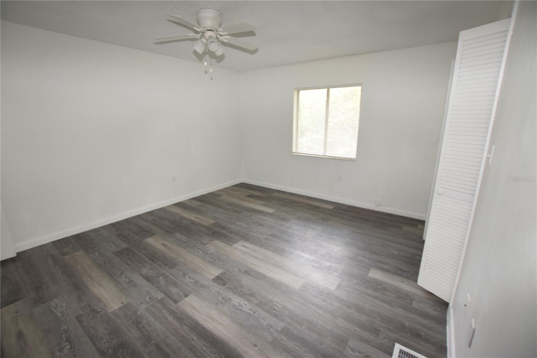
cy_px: 179
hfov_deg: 100.4
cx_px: 268
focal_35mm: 15
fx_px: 224
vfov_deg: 77.3
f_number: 5
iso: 800
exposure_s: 1/100
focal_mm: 10
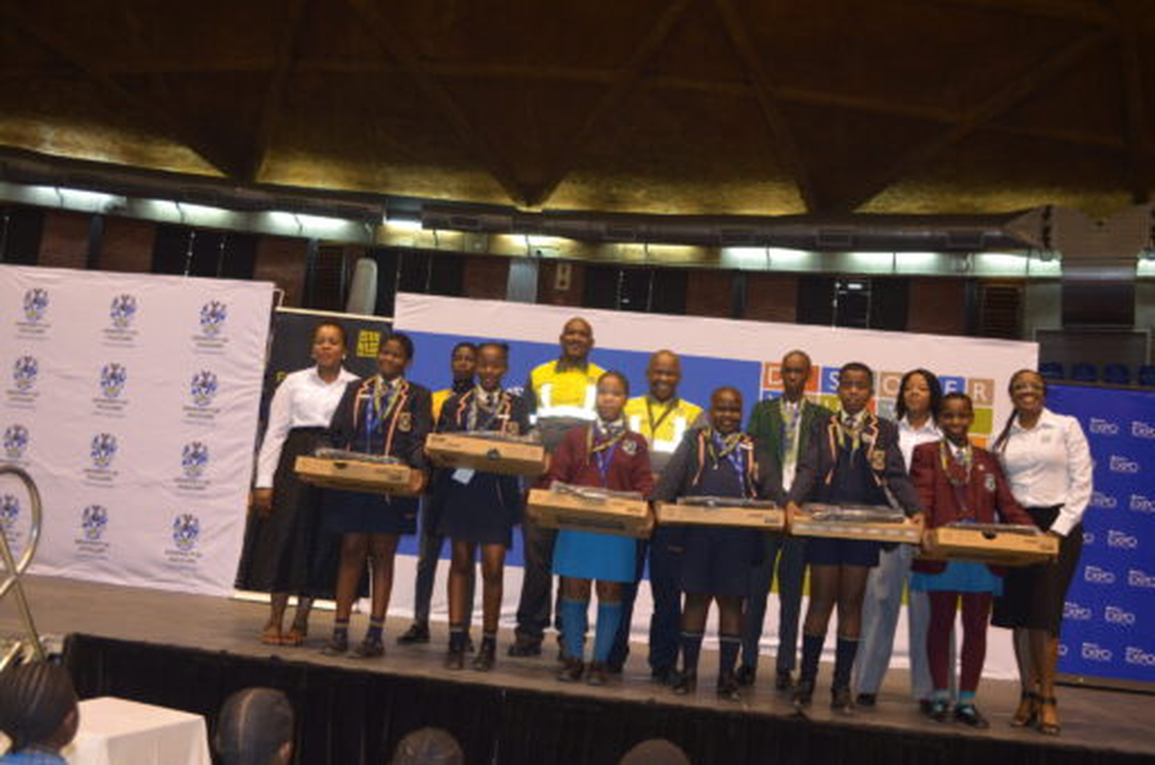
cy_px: 382
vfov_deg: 39.8
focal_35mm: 33
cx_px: 578
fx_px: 1056
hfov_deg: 57.3
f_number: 4
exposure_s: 1/40
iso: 800
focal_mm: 22
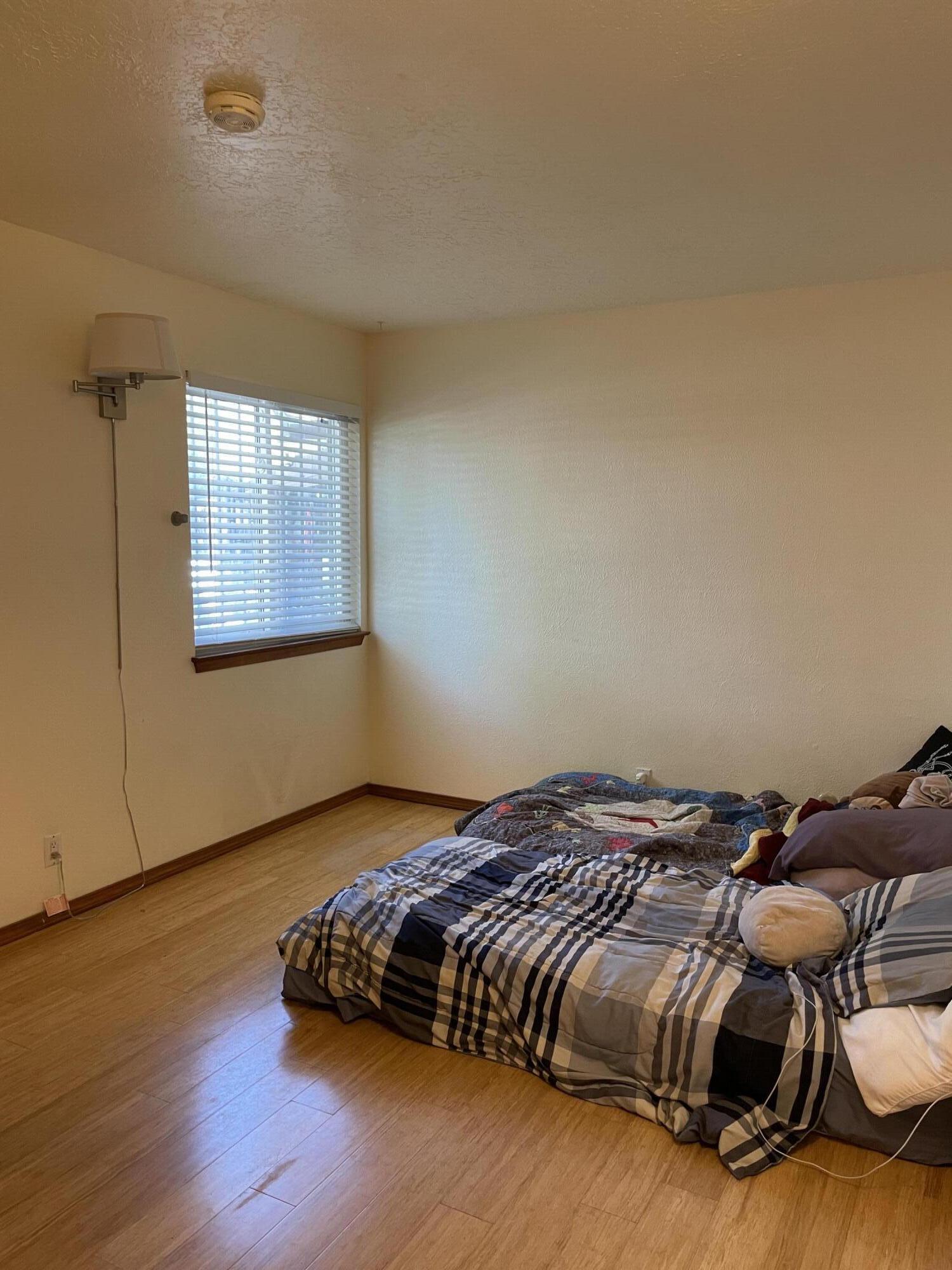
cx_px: 476
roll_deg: -0.8
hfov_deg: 53.1
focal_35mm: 26
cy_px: 635
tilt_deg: -6.0
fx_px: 953
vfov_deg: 67.3
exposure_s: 1/60
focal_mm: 4.2
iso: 125
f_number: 1.6
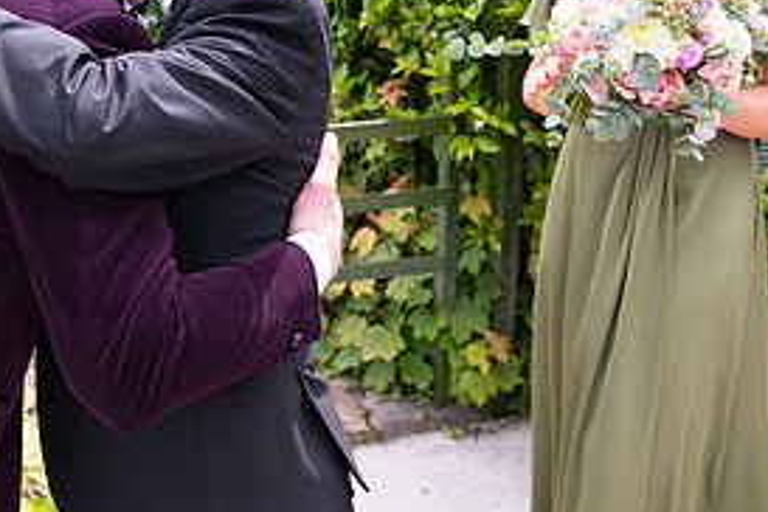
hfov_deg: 38.1
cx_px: 214
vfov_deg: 26.0
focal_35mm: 51
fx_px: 1088
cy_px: 97
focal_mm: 24
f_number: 3.5
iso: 250
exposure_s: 1/1250
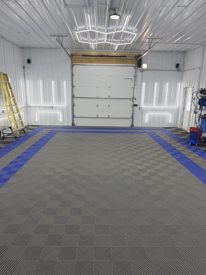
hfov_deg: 56.8
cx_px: 103
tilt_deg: -13.3
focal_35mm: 24
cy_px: 138
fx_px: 190
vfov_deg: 71.6
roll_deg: -0.2
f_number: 1.78
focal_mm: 6.76
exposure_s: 1/234
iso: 80
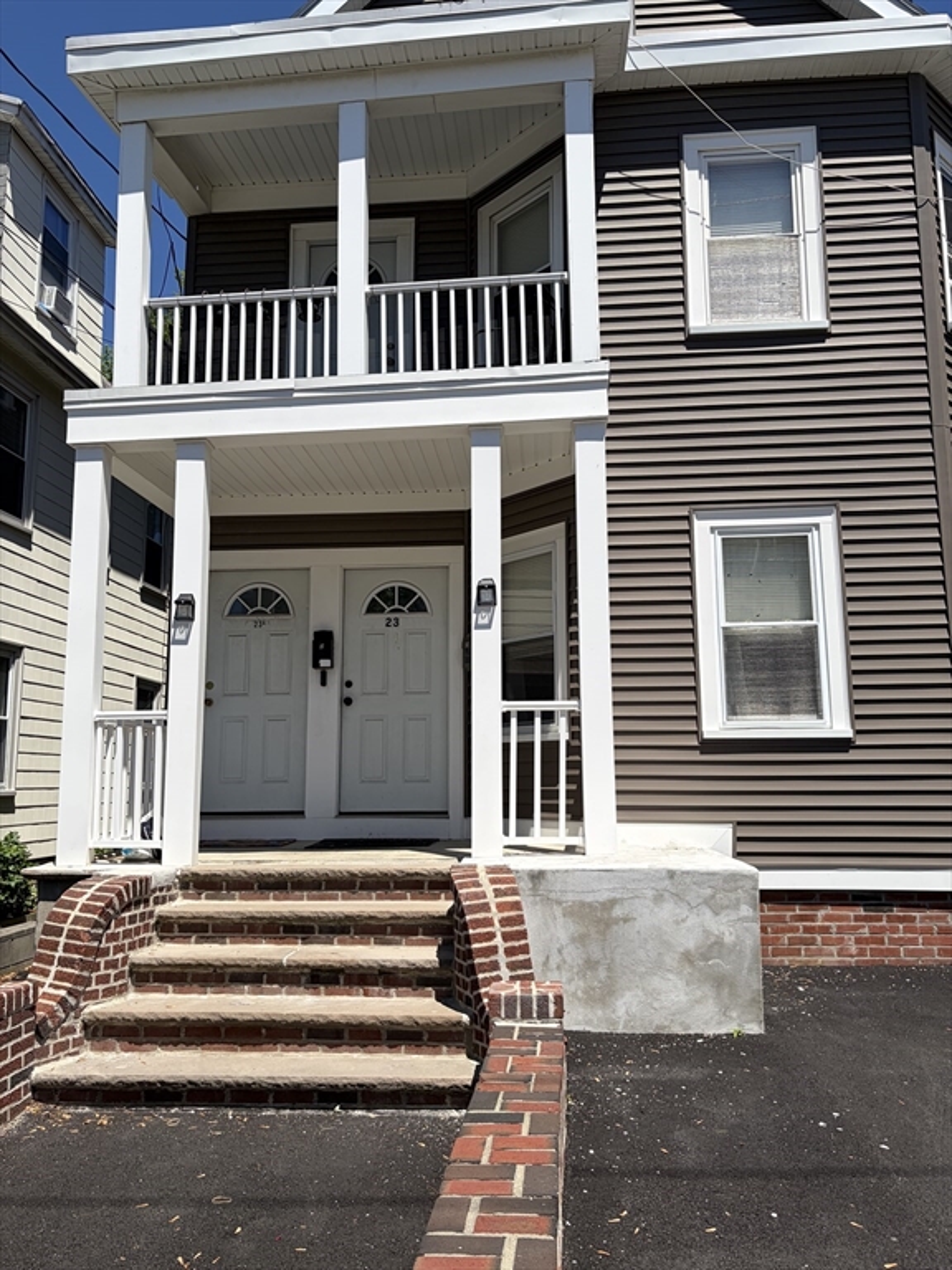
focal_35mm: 26
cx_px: 476
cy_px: 635
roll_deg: +0.8
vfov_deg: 67.3
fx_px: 953
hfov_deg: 53.1
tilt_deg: +8.4
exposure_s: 1/4950
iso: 50
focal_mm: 5.96
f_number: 1.6
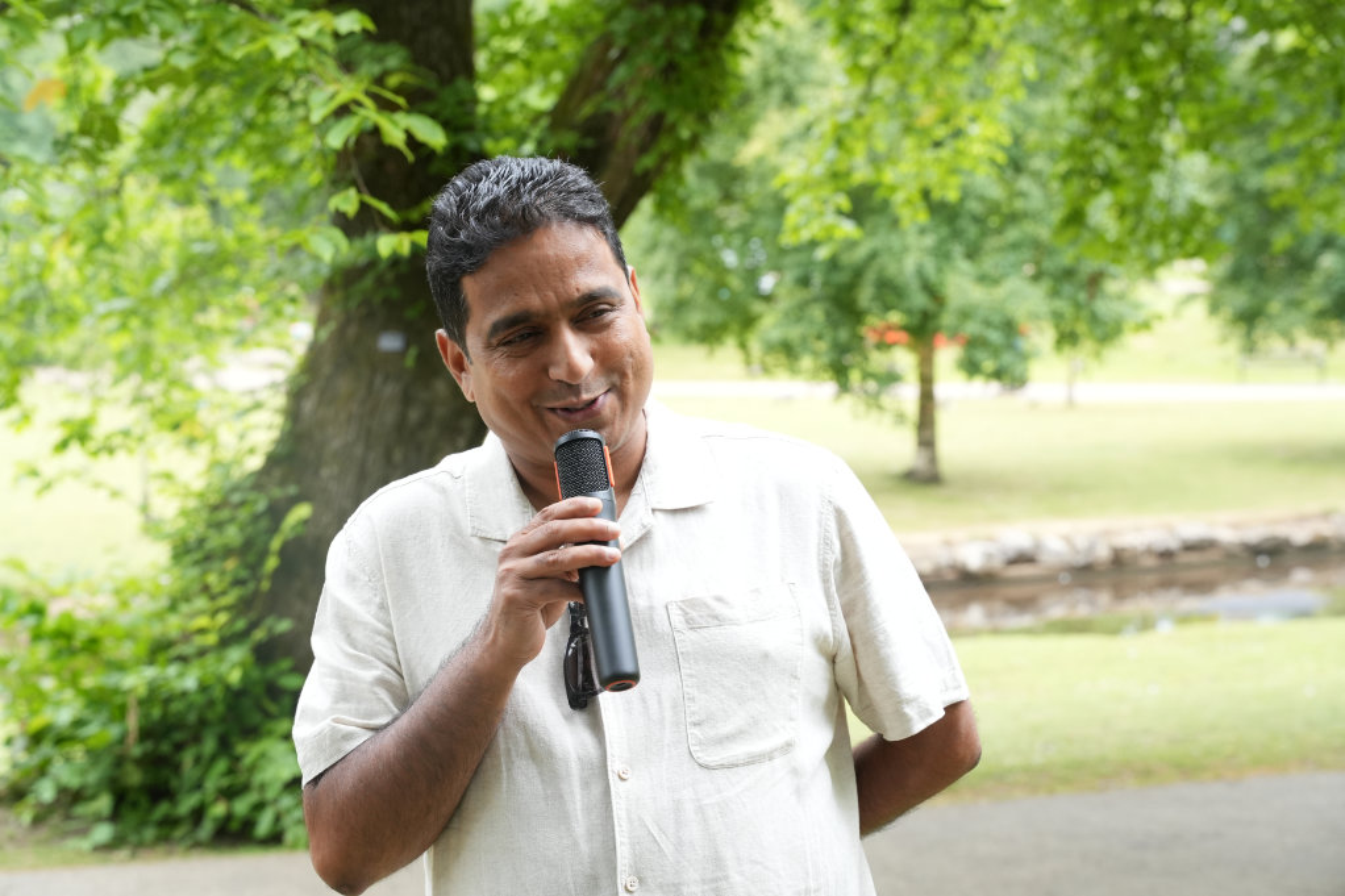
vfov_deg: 19.5
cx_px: 672
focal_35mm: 70
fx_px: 2615
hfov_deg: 28.8
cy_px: 448
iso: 1250
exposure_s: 1/200
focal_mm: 70
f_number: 6.3
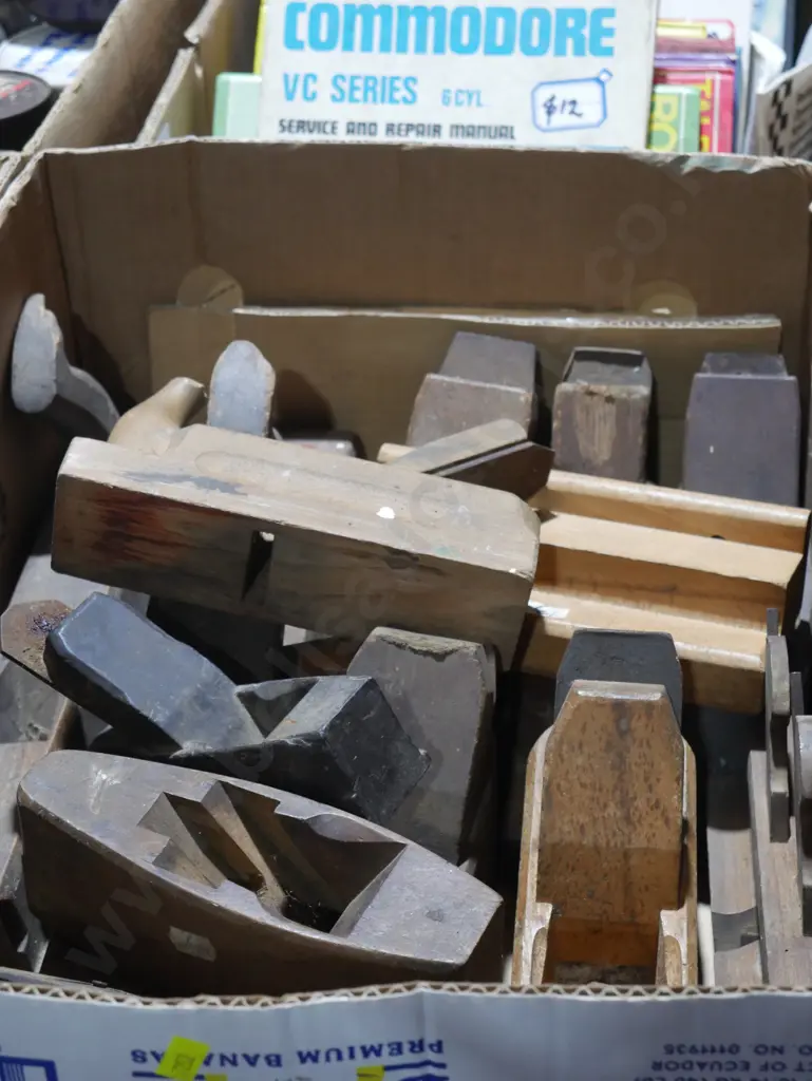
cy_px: 540
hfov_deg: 21.6
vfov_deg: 28.5
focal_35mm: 68
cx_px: 406
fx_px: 2125
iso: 1600
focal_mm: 34
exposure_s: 1/80
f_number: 5.4
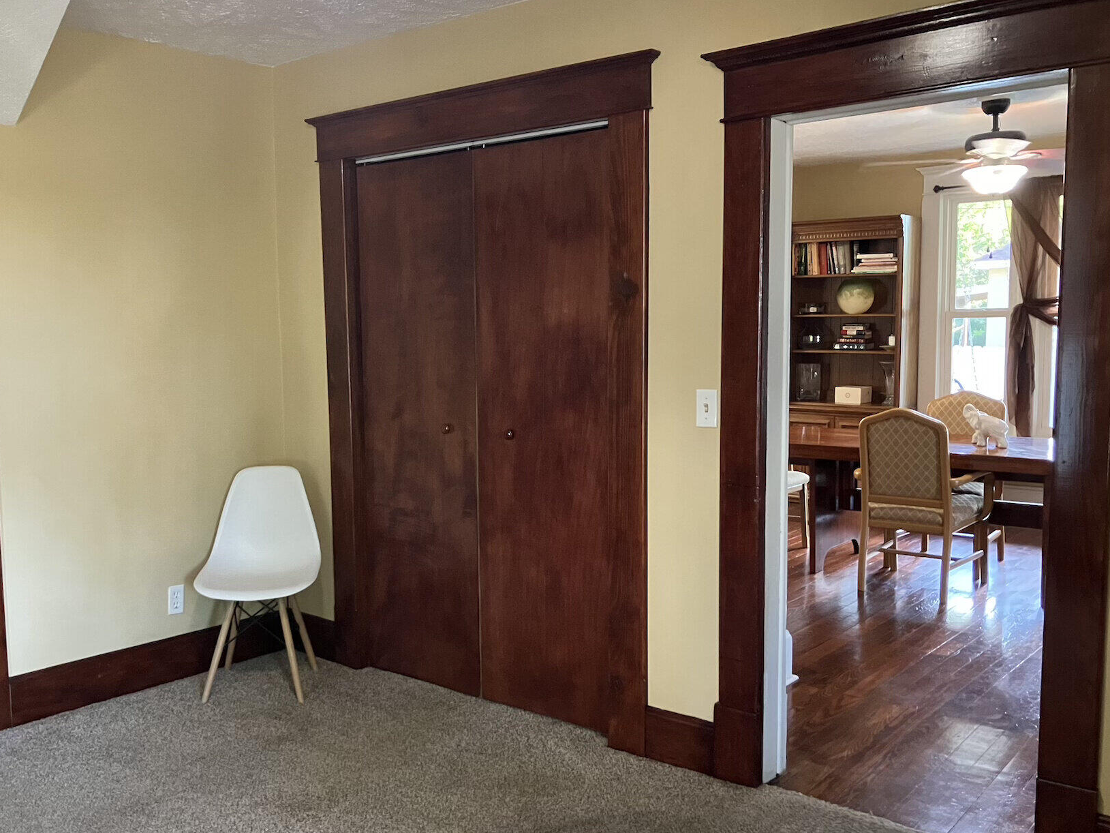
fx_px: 1058
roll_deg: +0.7
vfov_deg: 42.9
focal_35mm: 33
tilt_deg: -5.3
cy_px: 434
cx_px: 497
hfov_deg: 55.2
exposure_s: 1/30
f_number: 1.8
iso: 640
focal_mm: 3.99
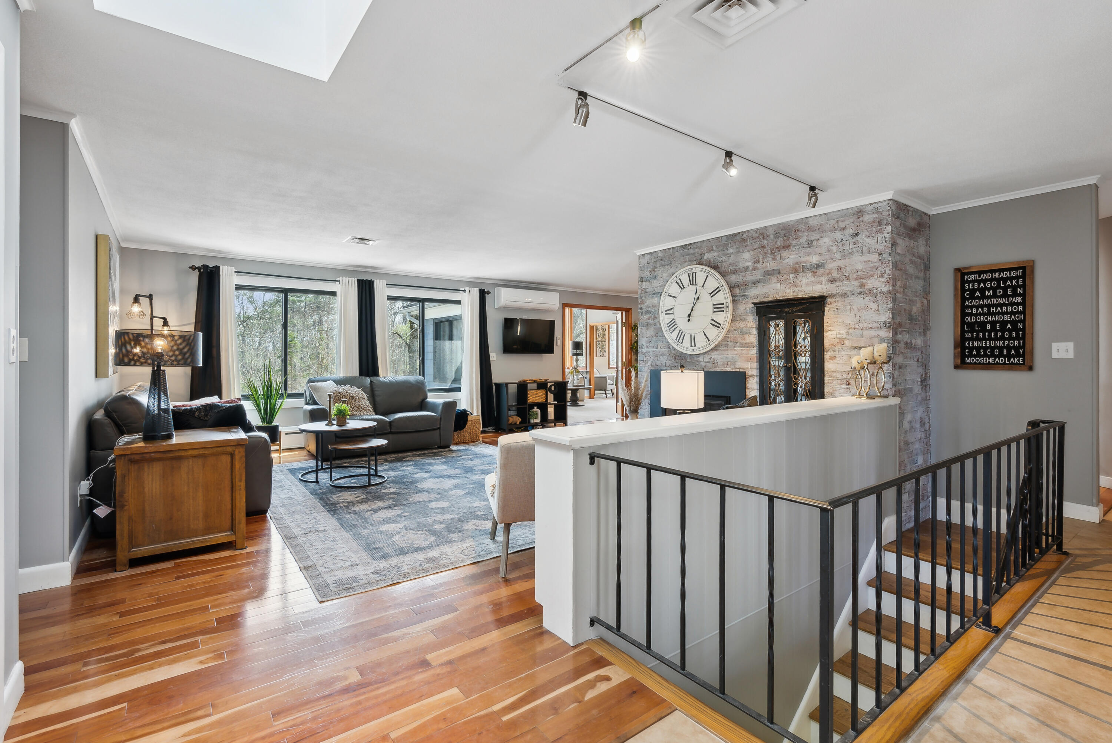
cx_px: 556
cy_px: 372
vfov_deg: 73.8
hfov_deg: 96.7
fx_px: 494
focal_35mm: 16
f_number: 7.1
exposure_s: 1/10
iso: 320
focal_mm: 16
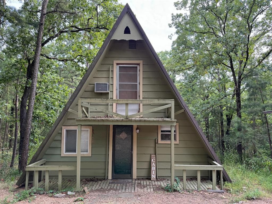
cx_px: 136
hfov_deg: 71.6
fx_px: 189
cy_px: 102
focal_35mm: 24
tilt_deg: +2.6
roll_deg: -0.7
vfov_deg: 56.8
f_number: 1.78
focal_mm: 6.76
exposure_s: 1/149
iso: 80
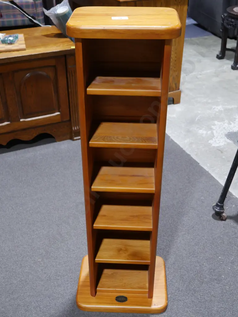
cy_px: 158
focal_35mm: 42
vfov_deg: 44.8
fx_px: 385
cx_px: 119
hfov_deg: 34.4
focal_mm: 21
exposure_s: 1/60
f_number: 5
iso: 800
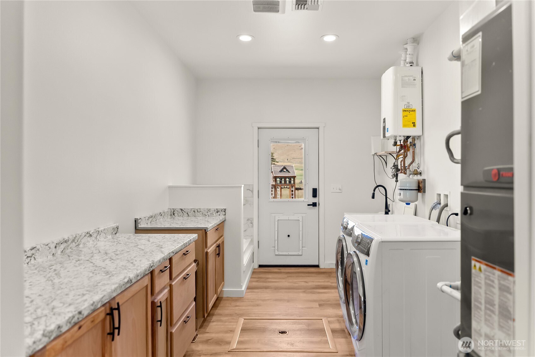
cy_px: 178
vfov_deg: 53.2
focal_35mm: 24
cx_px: 268
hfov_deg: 73.7
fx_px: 357
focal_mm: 24
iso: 320
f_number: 2.8
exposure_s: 1/125
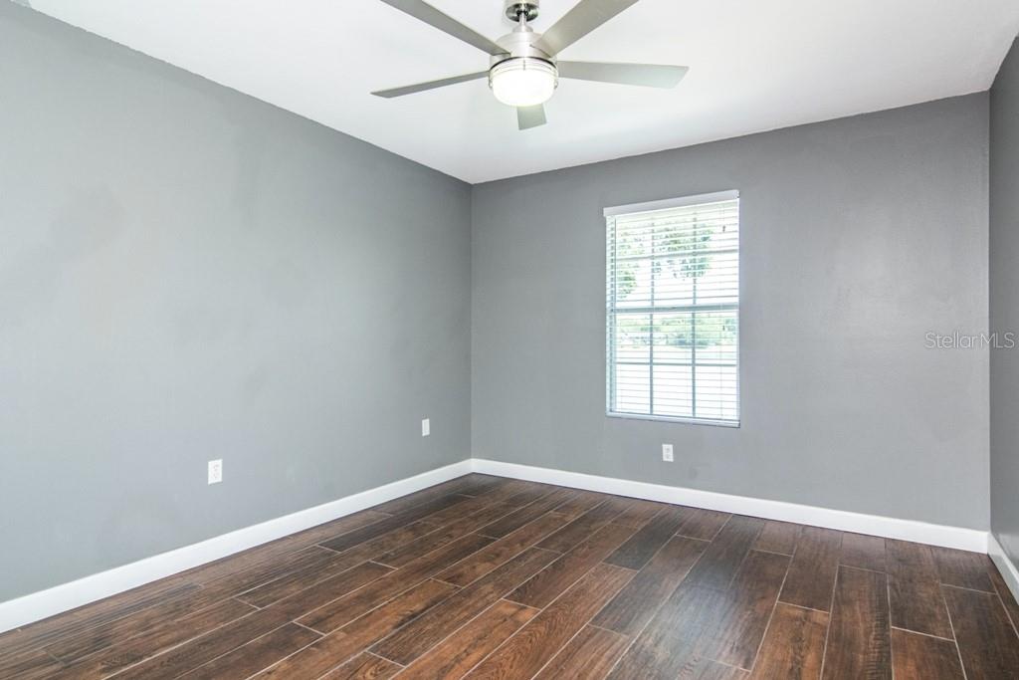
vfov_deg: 63.2
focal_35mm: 20
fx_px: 552
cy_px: 340
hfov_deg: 85.4
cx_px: 510
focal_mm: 13
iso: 640
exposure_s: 1/200
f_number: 7.1
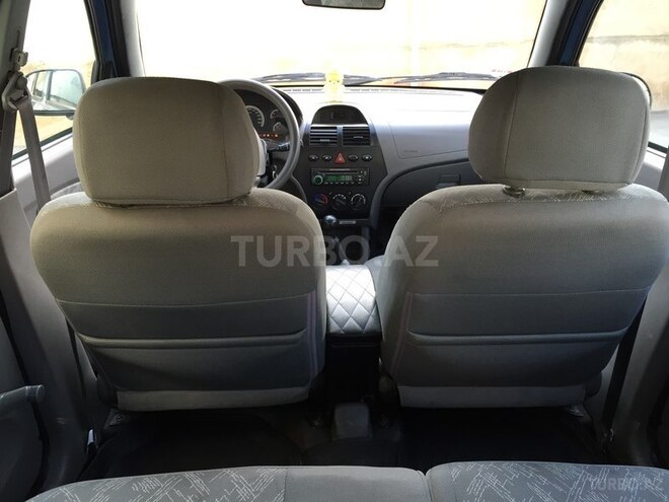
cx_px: 334
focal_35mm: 29
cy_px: 251
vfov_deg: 48.2
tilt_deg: -19.0
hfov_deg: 61.7
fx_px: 560
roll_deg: +0.7
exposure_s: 1/33
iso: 32
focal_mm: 4.15
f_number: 2.2
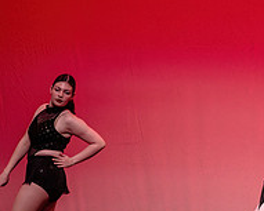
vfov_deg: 4.4
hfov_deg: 5.5
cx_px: 368
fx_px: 2720
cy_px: 166
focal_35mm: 348
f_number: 2.8
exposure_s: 1/500
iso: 1250
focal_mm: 122
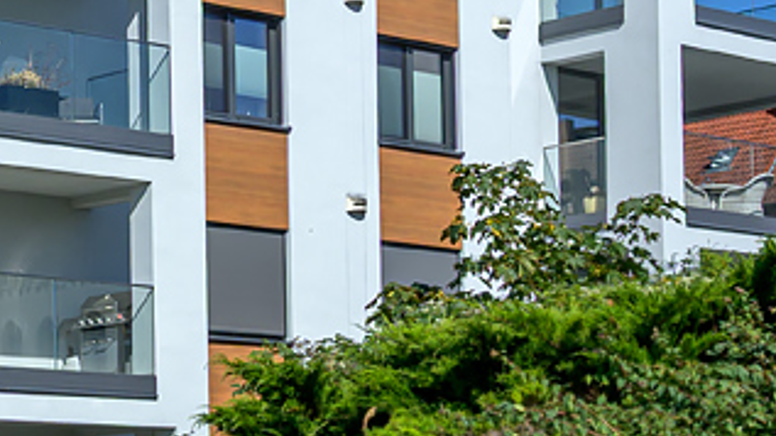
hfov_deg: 18.2
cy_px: 140
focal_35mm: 107
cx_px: -318
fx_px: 2201
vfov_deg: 11.3
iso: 200
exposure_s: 1/750
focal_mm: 18
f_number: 8
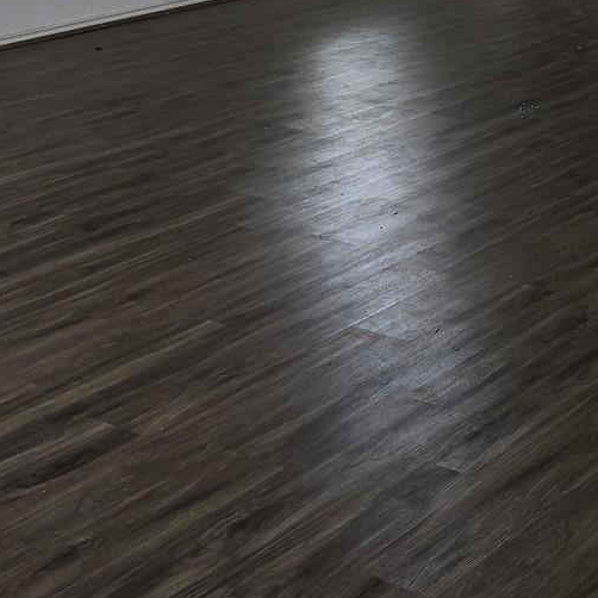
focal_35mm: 83
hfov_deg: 20.9
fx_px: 1622
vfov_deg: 20.0
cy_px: -52
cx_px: 360
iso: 80
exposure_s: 1/60
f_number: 1.7
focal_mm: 6.3
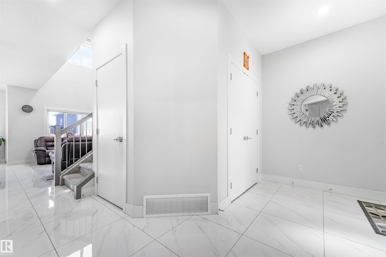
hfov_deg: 104.3
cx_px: 193
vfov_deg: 81.2
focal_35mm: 14
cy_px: 128
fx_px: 150
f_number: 8
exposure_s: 1/10
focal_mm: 14
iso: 125
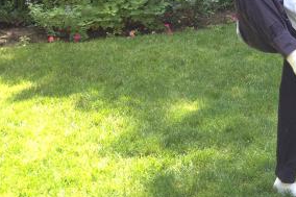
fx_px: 674
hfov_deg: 23.2
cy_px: -24
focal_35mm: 82
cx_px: 331
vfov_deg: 16.1
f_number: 2.4
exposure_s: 1/187
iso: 80
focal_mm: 4.28
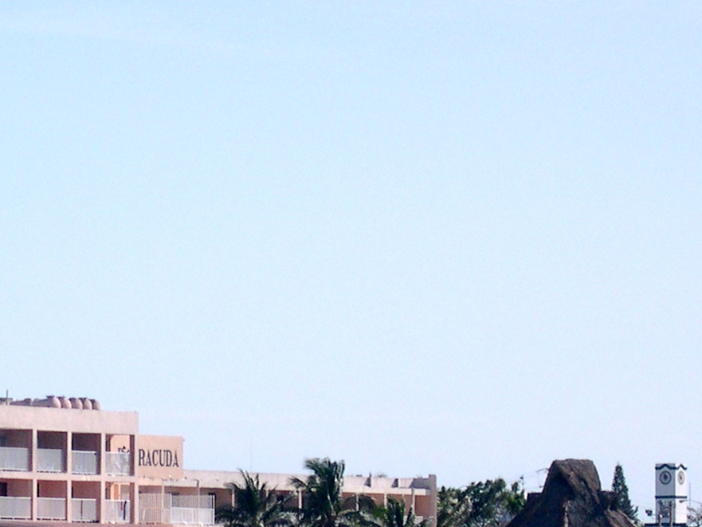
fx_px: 5334
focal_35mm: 263
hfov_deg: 7.5
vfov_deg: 5.6
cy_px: 463
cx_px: 6
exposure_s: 1/109
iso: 100
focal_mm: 21.6
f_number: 13
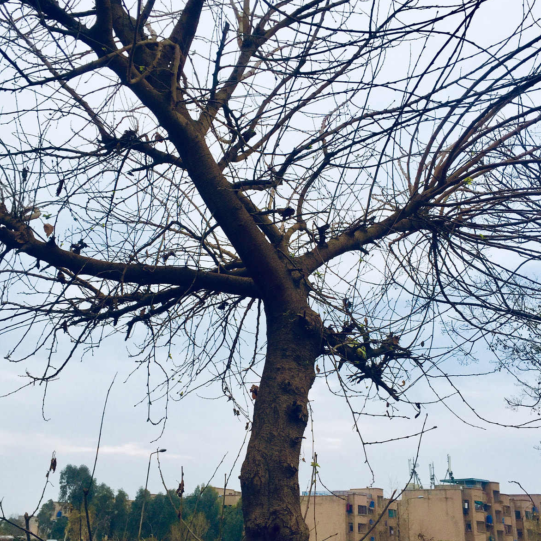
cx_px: 269
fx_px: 619
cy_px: 294
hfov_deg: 47.2
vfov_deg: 47.2
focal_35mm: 35
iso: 32
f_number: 2.2
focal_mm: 4.15
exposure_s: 1/247
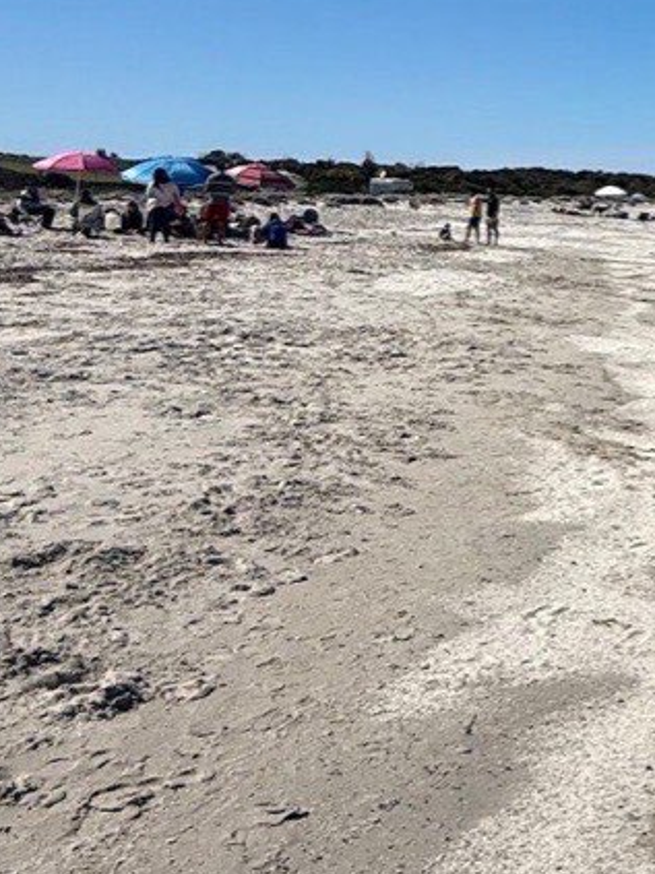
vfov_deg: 35.1
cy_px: 184
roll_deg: -0.8
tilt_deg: -0.2
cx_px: 968
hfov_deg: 22.7
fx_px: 1338
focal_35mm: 53
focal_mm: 2.22
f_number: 2.2
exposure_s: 1/4425
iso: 50
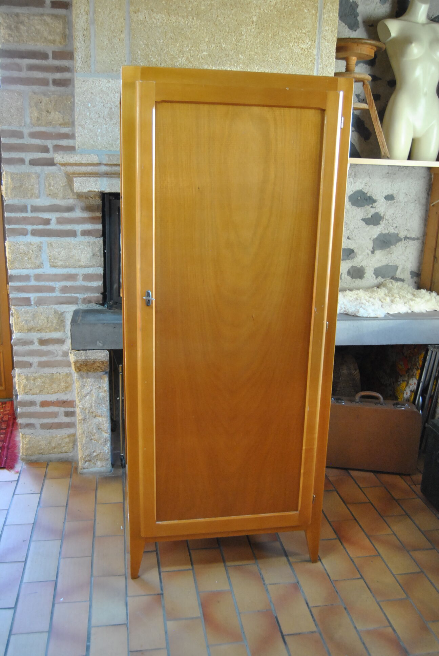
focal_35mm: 33
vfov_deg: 57.2
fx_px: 602
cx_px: 220
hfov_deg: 40.1
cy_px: 328
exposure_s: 1/30
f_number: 3.5
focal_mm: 22
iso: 900
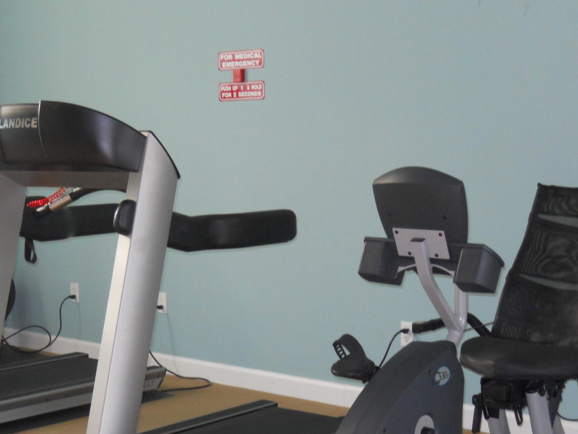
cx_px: 175
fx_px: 1135
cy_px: 292
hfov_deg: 28.3
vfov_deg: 21.5
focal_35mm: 68
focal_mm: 8.3
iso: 400
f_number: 3.4
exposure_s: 1/30
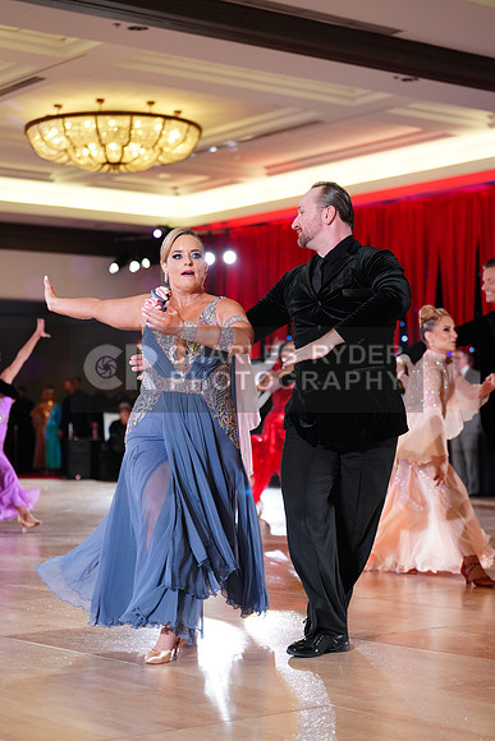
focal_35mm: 70
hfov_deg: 19.5
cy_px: 370
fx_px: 1443
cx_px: 248
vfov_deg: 28.8
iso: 2500
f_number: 2.8
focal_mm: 70
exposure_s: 1/400
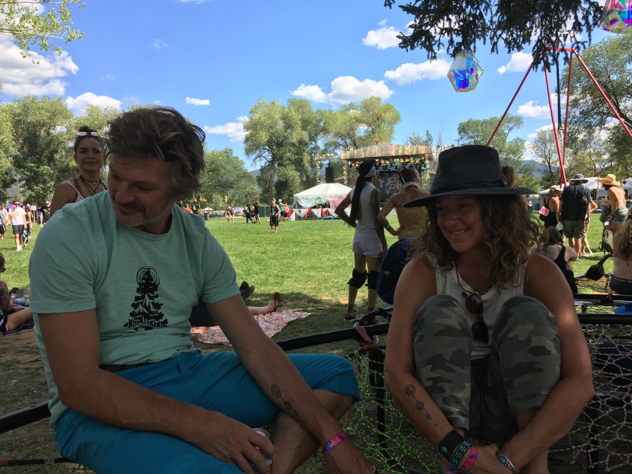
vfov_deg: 48.2
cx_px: 316
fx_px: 529
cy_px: 237
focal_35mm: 29
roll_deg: +3.3
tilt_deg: -1.9
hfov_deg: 61.7
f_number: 2.2
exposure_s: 1/845
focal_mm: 4.15
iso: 25
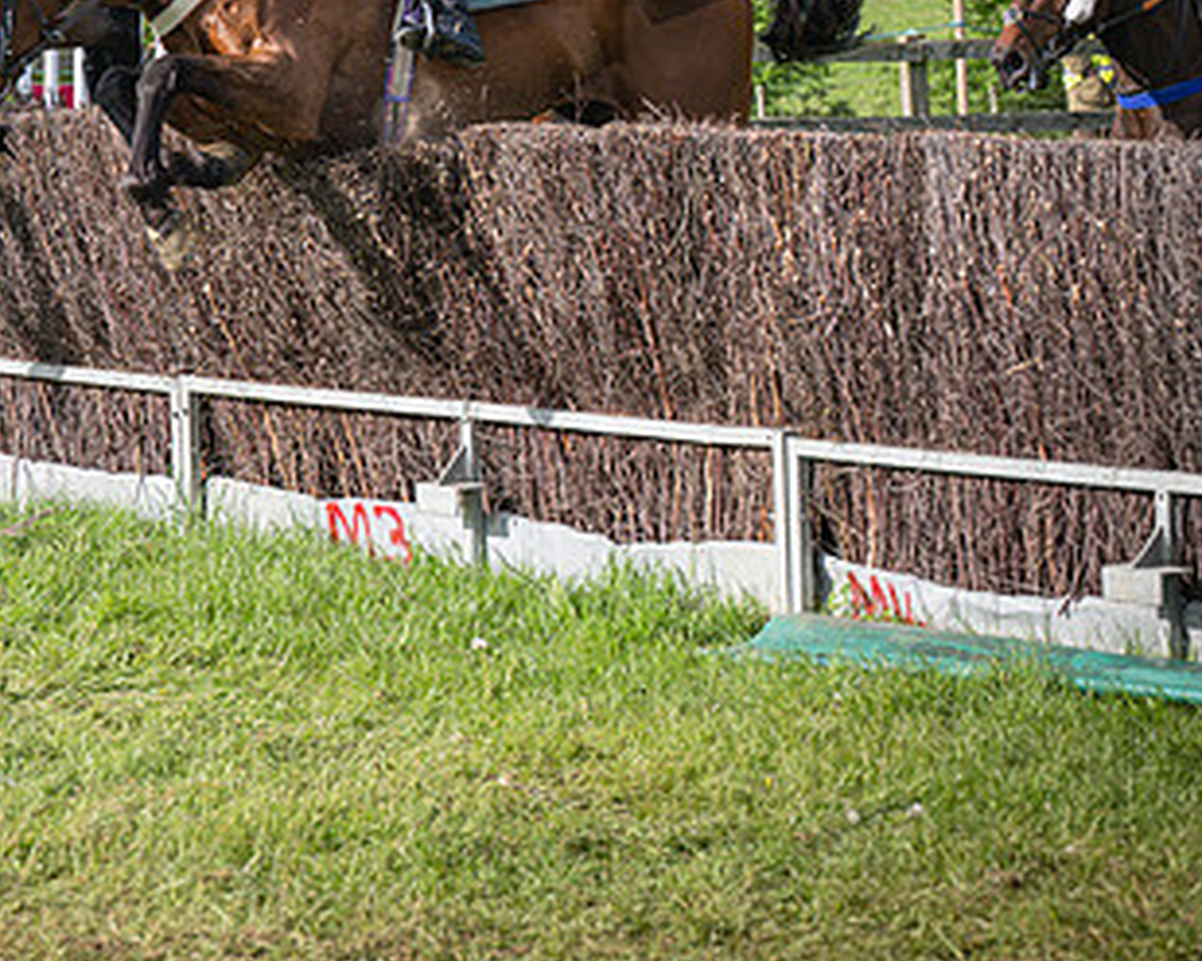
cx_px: 173
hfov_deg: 12.1
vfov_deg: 9.7
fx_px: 5619
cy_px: 128
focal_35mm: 158
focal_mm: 77
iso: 400
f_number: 4
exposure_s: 1/4000
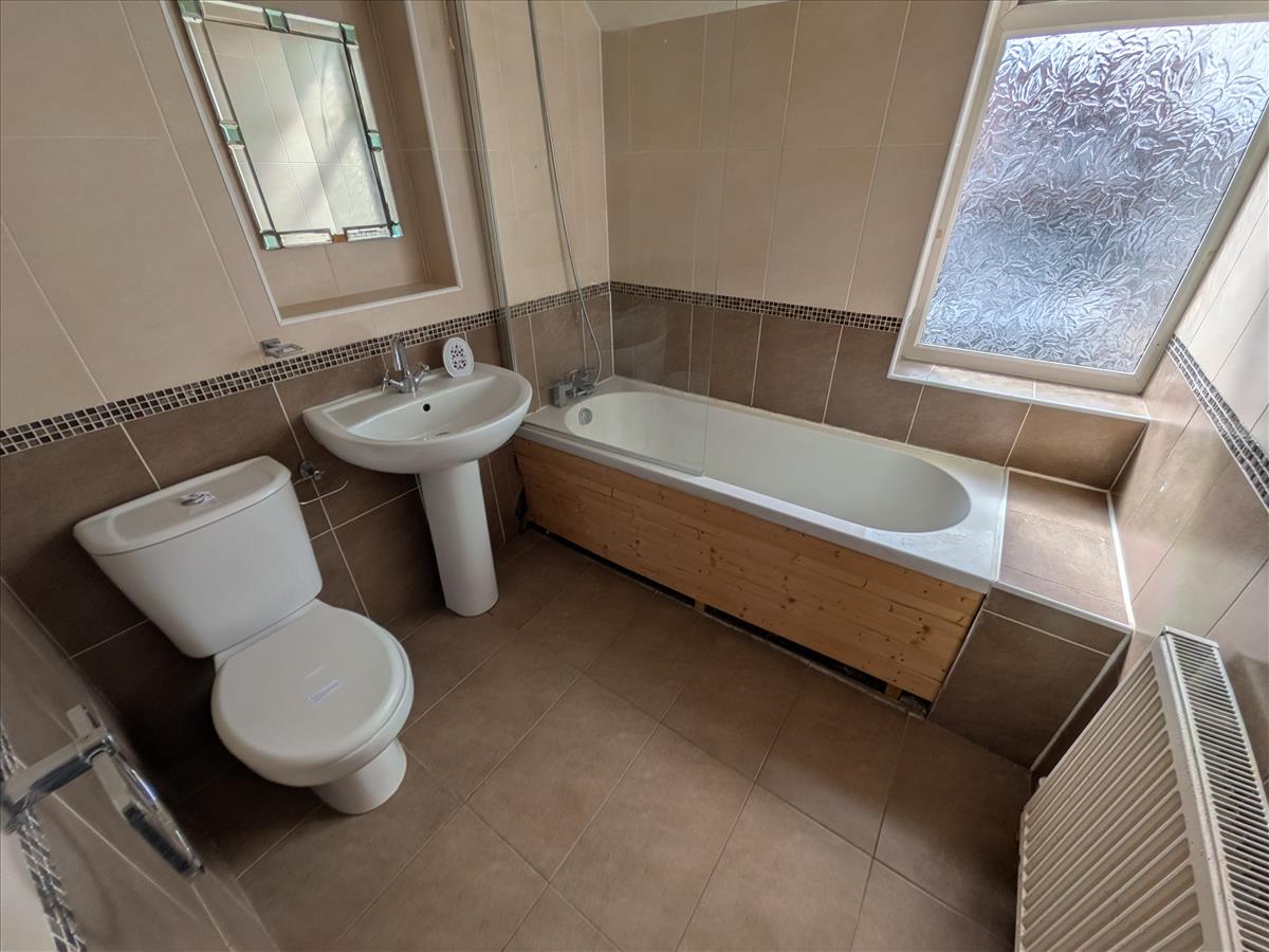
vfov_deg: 85.7
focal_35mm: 14
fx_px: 513
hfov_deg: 102.1
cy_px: 476
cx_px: 634
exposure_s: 1/520
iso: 34
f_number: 2.2
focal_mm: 1.85
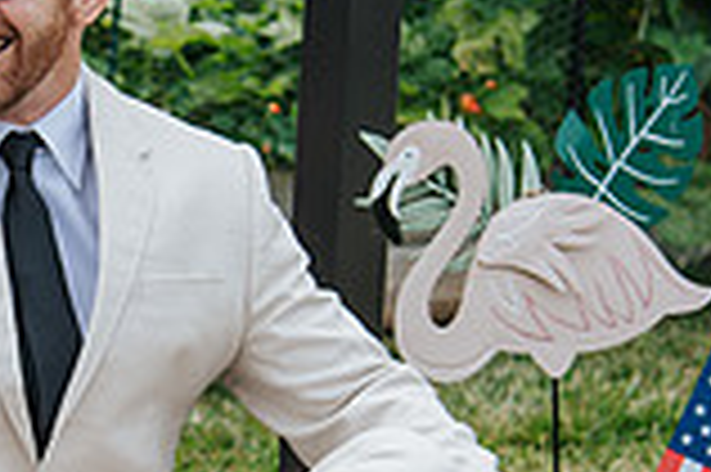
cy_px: 267
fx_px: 3985
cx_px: -90
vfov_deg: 6.8
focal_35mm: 202
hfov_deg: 10.1
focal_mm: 55
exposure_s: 1/500
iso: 100
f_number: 4
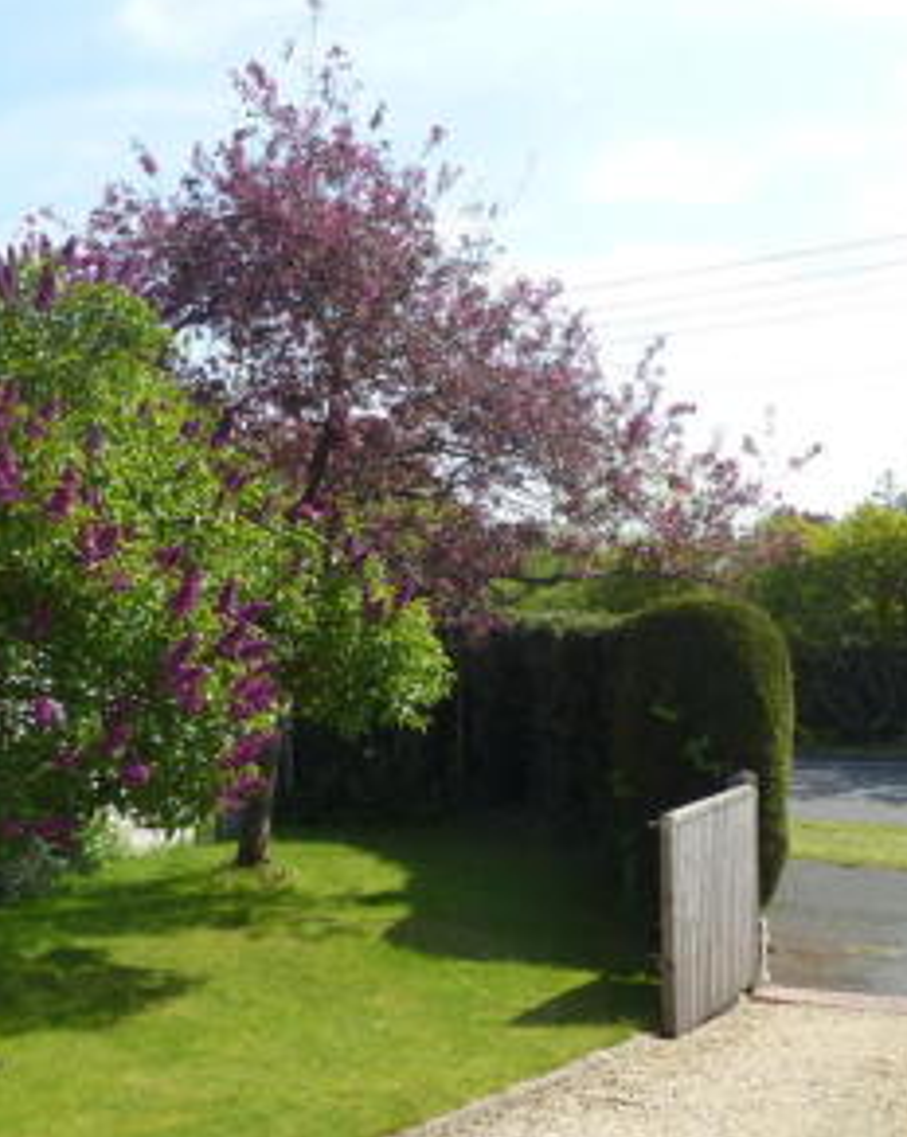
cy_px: 619
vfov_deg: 39.6
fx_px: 1580
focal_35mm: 47
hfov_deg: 32.0
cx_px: 440
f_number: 4
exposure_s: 1/500
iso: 100
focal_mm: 4.3
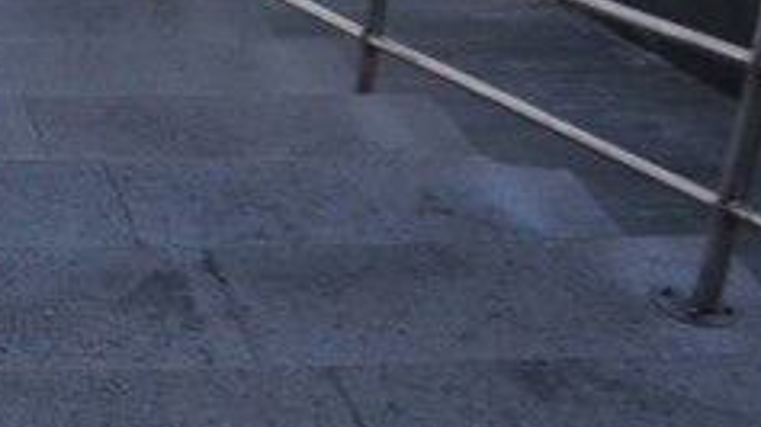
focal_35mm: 227
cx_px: -684
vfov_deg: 5.2
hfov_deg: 9.0
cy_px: -384
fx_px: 4581
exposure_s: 1/250
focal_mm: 35
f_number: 8
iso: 125
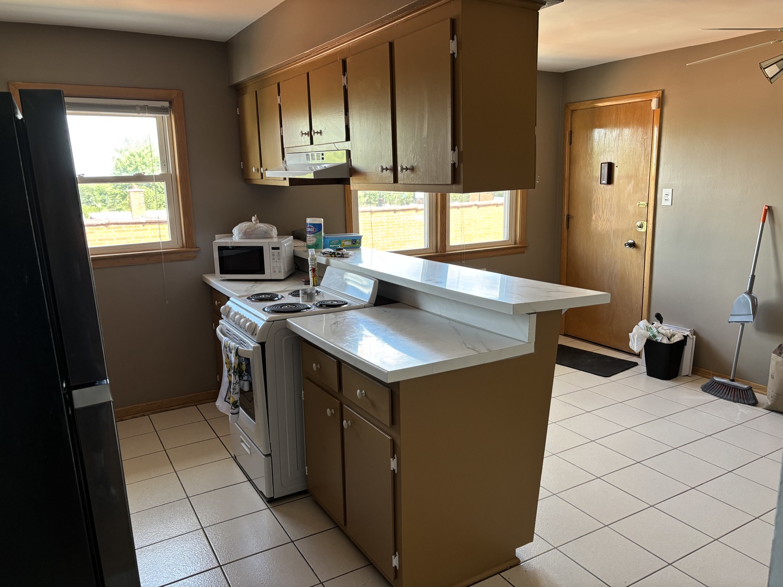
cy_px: 294
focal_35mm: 26
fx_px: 588
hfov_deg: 67.3
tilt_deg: -10.6
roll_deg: +1.5
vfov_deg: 53.1
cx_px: 392
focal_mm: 5.96
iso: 125
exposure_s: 1/118
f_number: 1.6
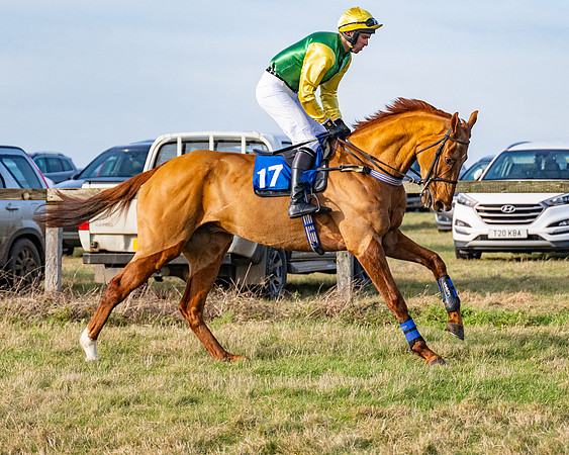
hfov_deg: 9.9
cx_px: 323
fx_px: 3290
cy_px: 187
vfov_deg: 7.9
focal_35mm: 195
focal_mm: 98
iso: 800
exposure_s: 1/6400
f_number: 4
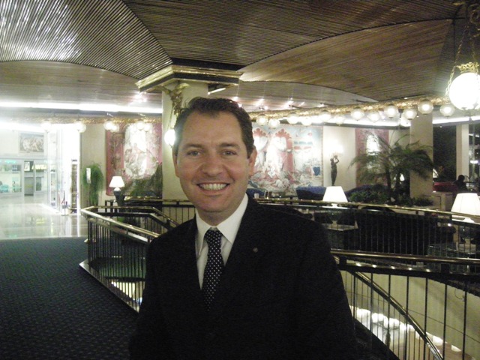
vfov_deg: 39.7
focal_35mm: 36
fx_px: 499
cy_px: 180
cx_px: 240
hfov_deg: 51.4
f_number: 2.7
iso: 1600
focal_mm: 7.5
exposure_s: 1/30
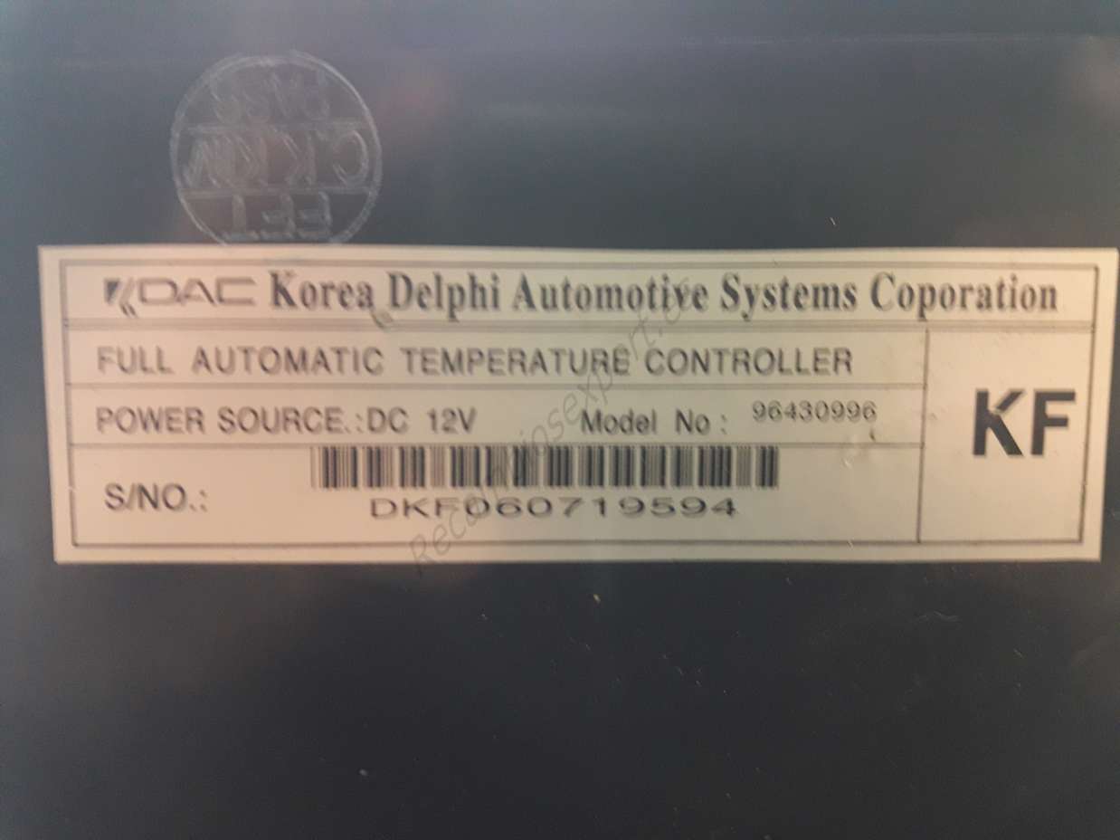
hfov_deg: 63.5
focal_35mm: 28
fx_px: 906
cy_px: 420
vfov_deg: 49.7
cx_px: 560
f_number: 1.9
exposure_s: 1/15
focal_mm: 3.7
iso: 200
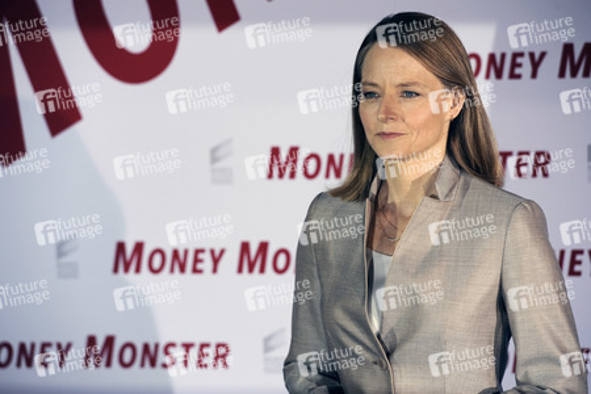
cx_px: 296
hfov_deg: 10.3
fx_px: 3283
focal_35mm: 200
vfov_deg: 6.9
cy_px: 197
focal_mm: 200
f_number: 5.6
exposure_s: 1/400
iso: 640
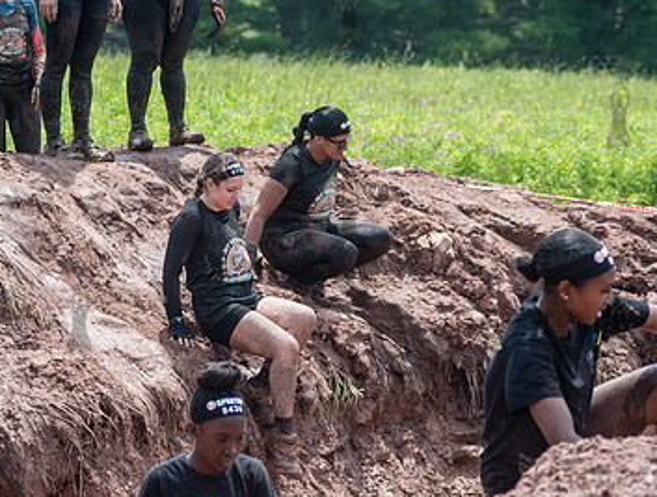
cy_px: 231
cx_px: 251
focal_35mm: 160
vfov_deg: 9.3
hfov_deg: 12.3
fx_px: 3046
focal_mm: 86
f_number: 4
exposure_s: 1/4000
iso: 1000
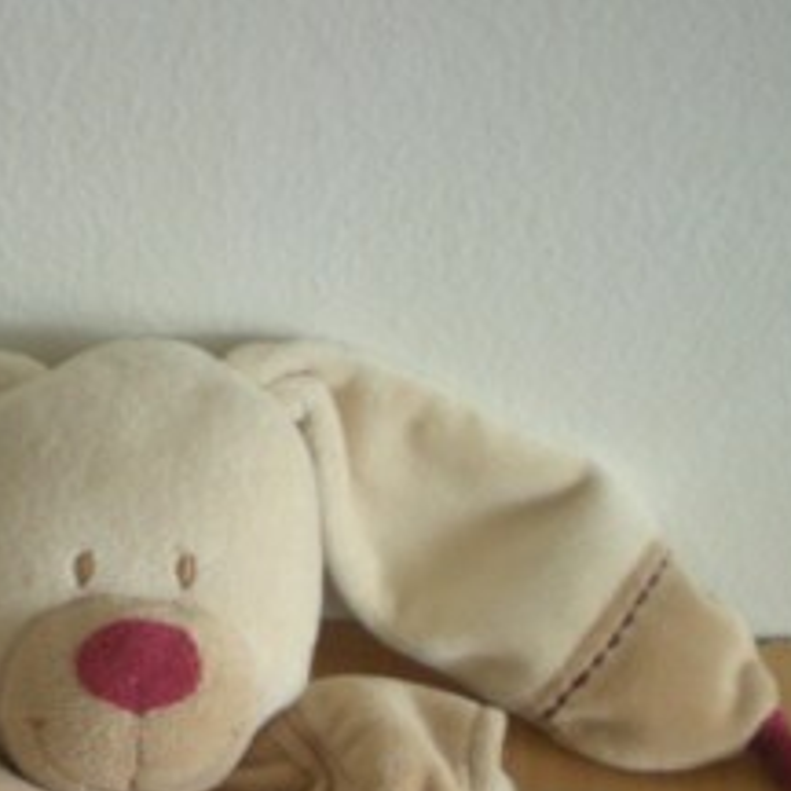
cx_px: 150
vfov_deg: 20.6
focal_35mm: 81
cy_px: 824
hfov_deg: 21.1
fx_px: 2094
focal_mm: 6.3
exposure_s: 1/8
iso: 220
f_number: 3.1
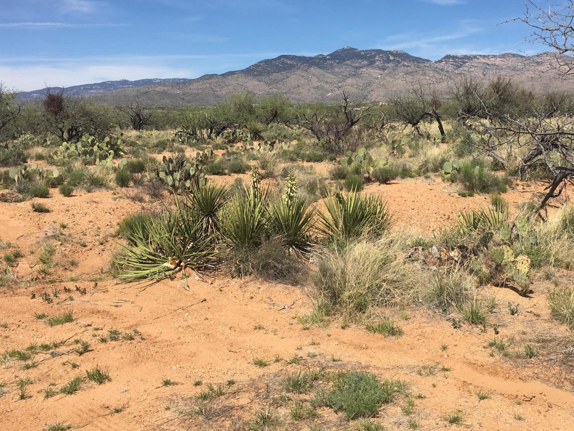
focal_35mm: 39
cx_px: 349
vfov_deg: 36.7
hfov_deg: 47.5
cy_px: 175
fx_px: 647
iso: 25
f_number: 2.2
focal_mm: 4.15
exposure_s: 1/2137
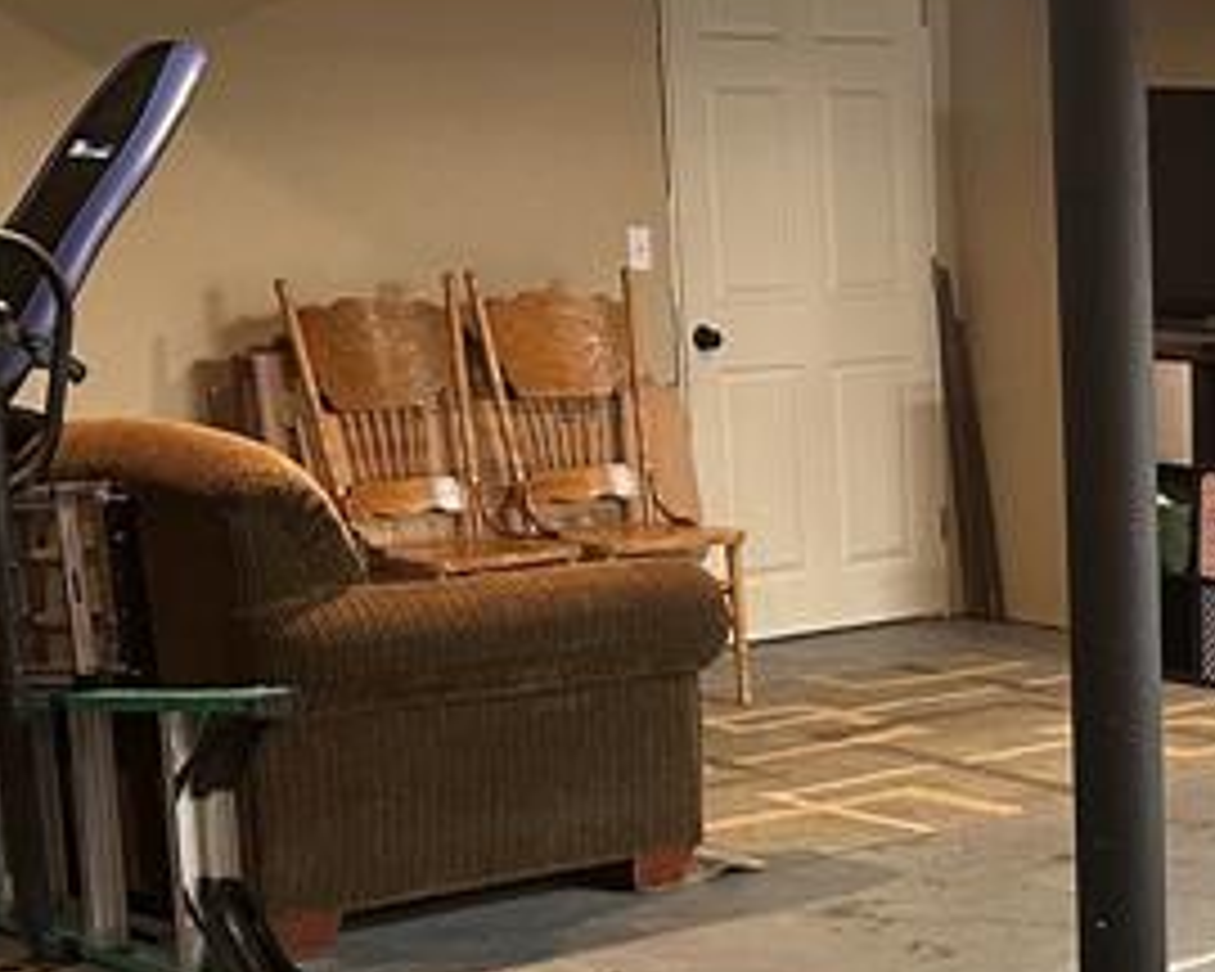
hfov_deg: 19.8
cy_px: 891
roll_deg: -0.7
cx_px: 1562
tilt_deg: -11.7
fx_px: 3200
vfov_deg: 17.0
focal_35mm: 89
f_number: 1.78
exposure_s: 1/60
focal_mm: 6.86
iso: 250
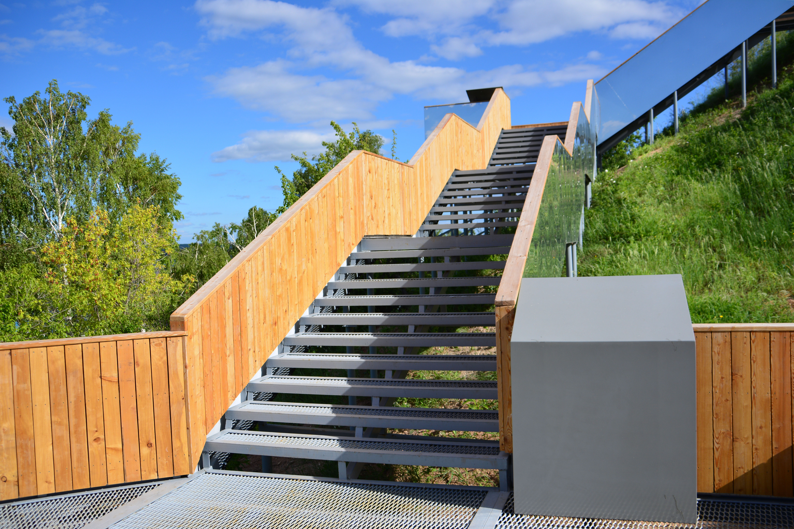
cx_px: 397
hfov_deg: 59.5
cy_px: 264
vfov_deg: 41.7
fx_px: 695
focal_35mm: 32
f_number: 4
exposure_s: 1/1250
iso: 100
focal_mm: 21
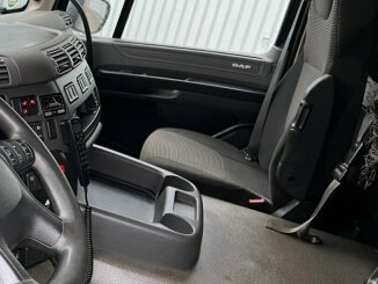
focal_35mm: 51
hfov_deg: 35.0
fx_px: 557
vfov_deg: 28.5
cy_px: 104
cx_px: 27
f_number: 1.5
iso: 125
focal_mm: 5.7
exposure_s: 1/94
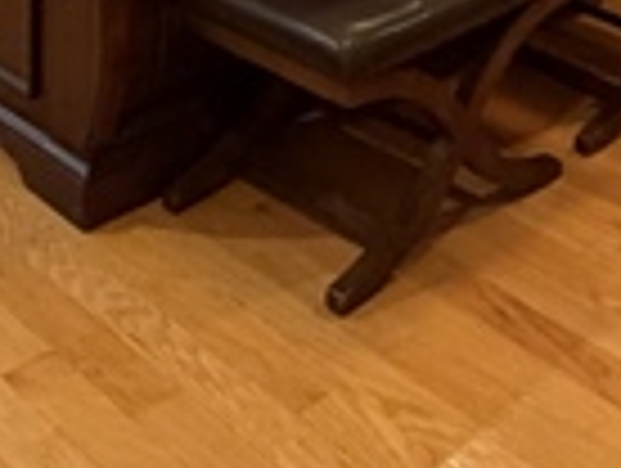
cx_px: 544
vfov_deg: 15.2
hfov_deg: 23.5
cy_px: -432
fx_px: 1456
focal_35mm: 81
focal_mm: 2.22
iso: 400
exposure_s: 1/60
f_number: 2.2
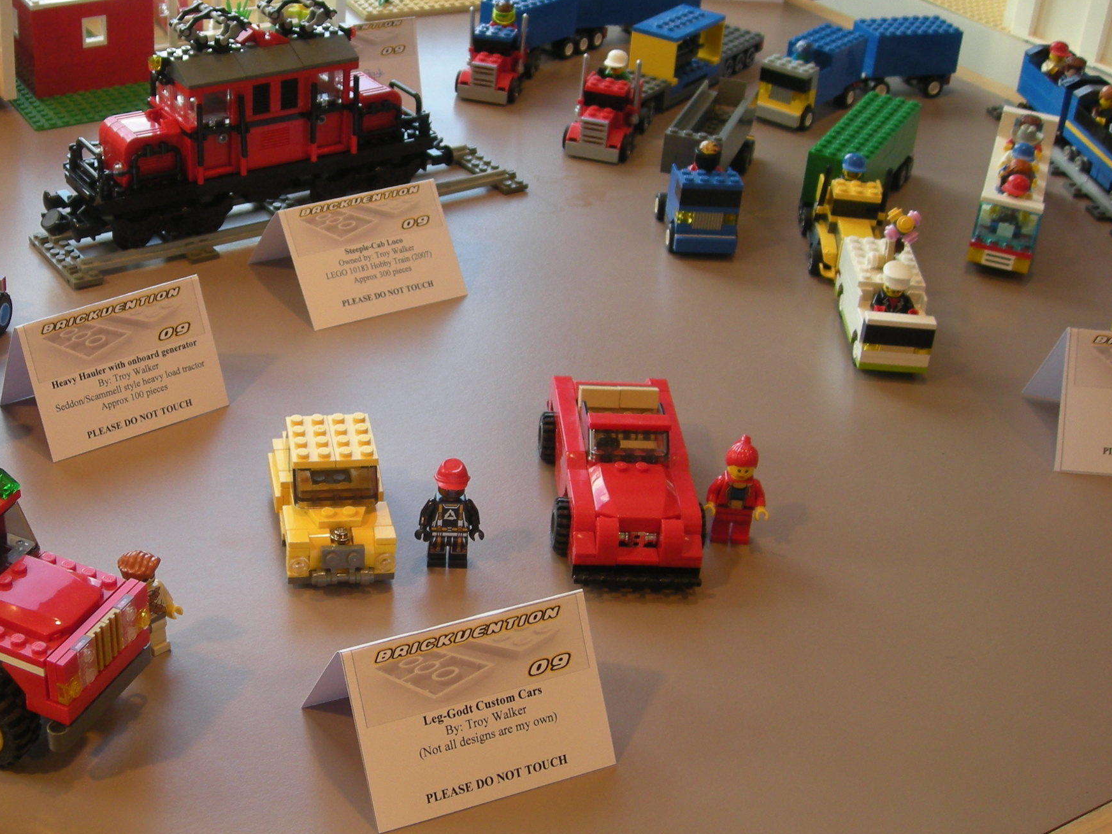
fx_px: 1670
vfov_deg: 28.0
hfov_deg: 36.1
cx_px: 302
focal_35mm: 52
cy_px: 435
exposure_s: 1/10.2
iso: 64
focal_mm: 5.7
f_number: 2.8
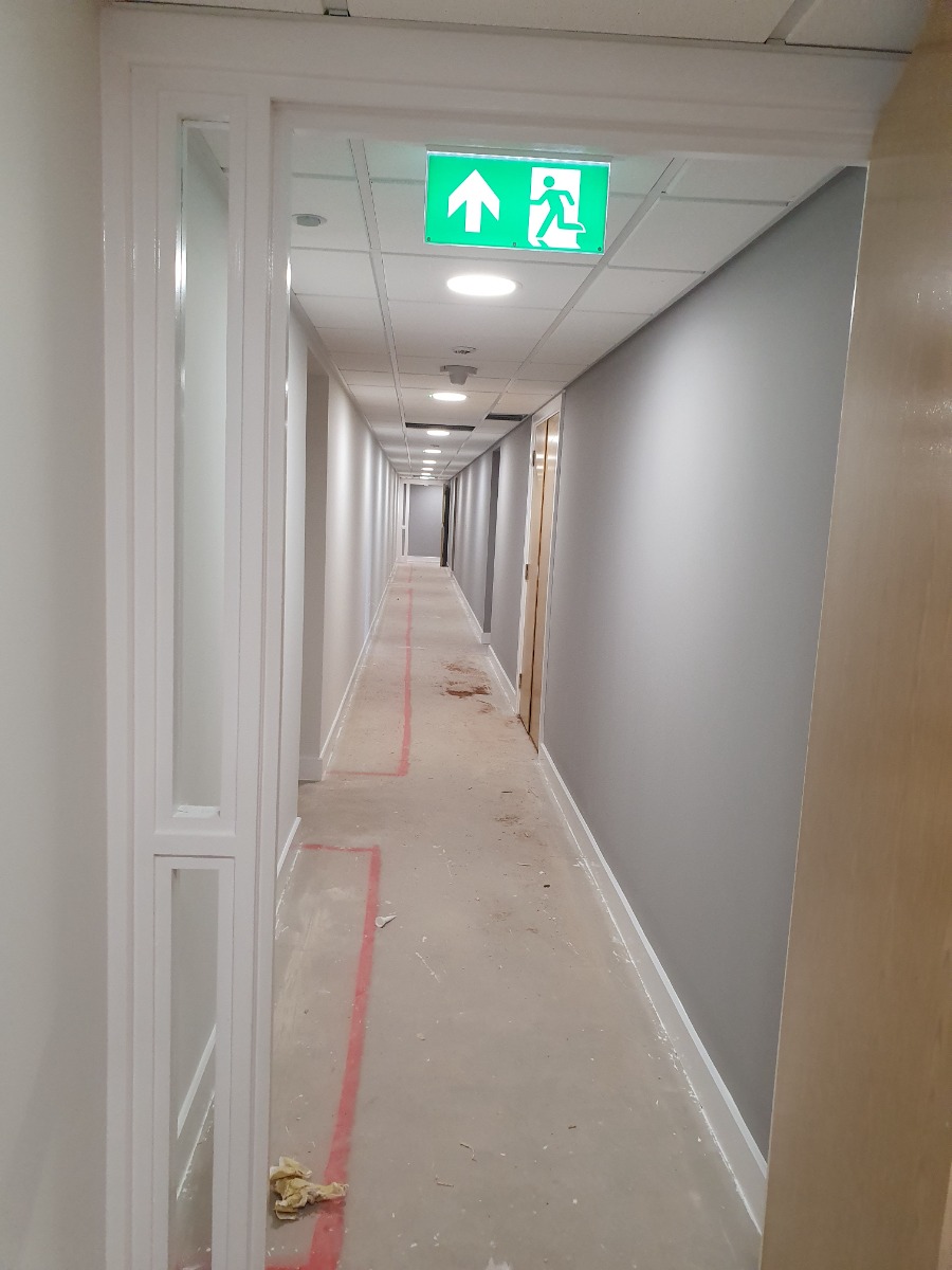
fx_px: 953
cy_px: 635
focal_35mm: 26
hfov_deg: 53.1
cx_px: 476
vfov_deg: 67.3
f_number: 2.4
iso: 250
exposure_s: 1/100
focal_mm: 4.32
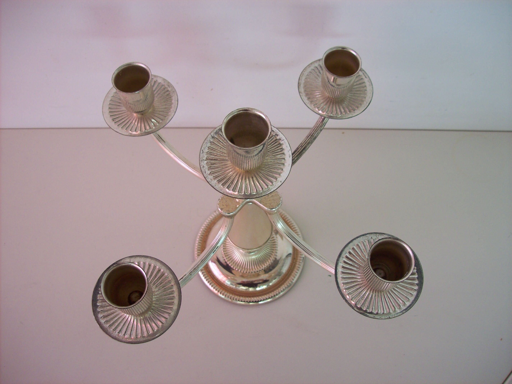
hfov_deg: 51.4
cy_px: 192
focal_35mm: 36
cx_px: 256
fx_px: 532
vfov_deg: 39.6
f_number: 2.7
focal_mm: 6
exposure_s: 1/94.9
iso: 80
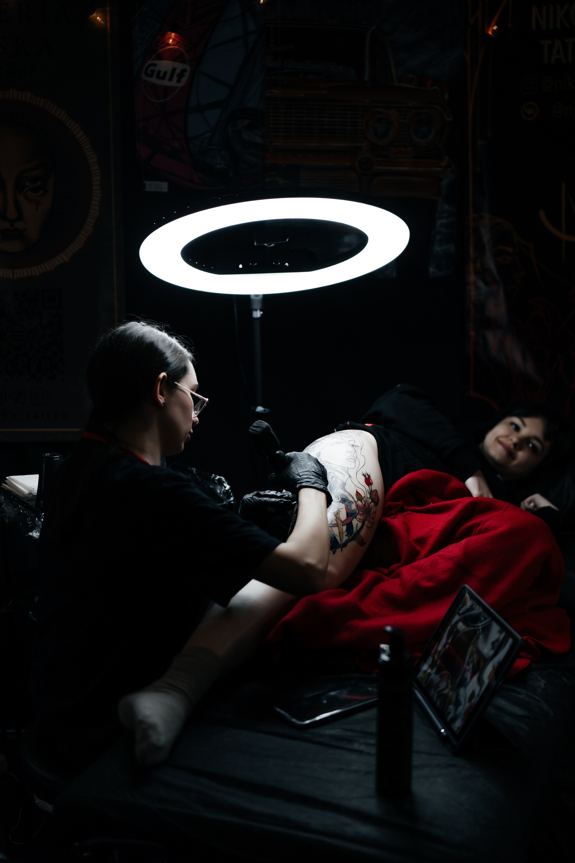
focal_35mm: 45
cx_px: 288
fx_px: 1078
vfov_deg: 43.6
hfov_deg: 29.9
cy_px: 432
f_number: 1.8
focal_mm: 45
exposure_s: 1/1600
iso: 500
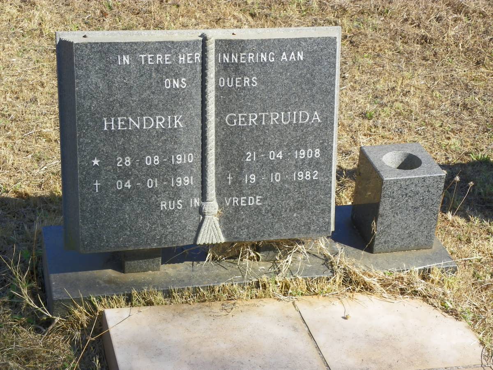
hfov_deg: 25.0
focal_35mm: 78
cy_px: 185
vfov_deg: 18.9
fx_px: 1111
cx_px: 246
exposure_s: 1/160
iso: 64
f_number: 5
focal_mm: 13.8
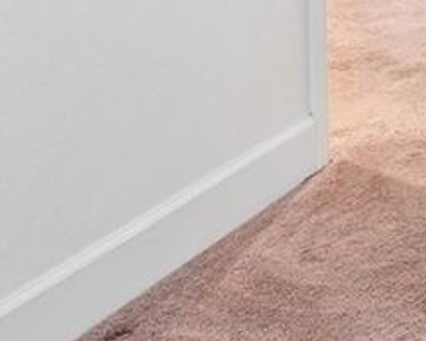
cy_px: -350
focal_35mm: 91
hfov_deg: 12.9
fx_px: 1148
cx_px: 1140
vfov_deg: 14.1
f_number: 8
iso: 400
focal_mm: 10
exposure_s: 1/2.5
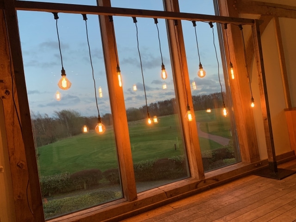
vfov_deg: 53.1
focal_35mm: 26
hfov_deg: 67.3
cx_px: 148
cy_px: 111
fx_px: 222
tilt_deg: +0.4
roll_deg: +7.6
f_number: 1.8
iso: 80
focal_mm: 4.25
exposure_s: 1/50
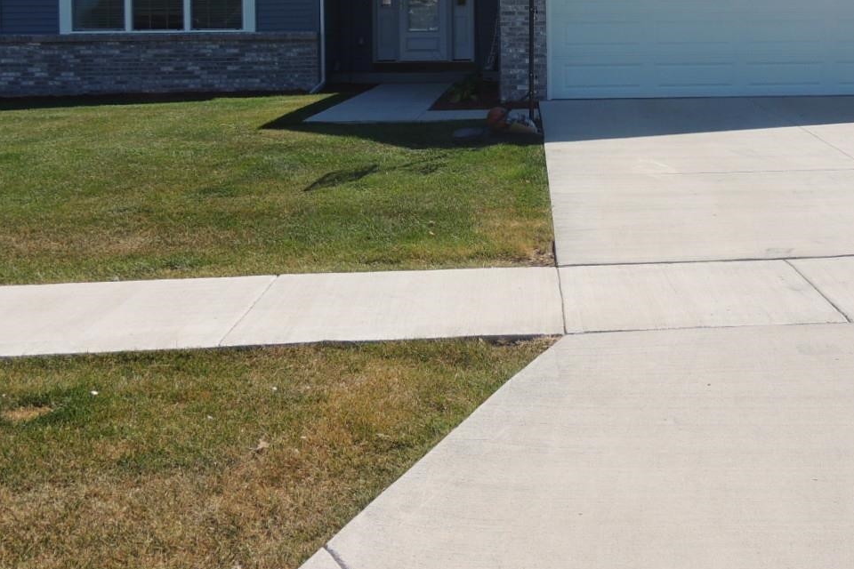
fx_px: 1233
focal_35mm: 52
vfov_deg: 25.2
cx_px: 597
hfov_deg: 37.6
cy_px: 63
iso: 100
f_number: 3.1
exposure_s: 1/1250
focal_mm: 5.3
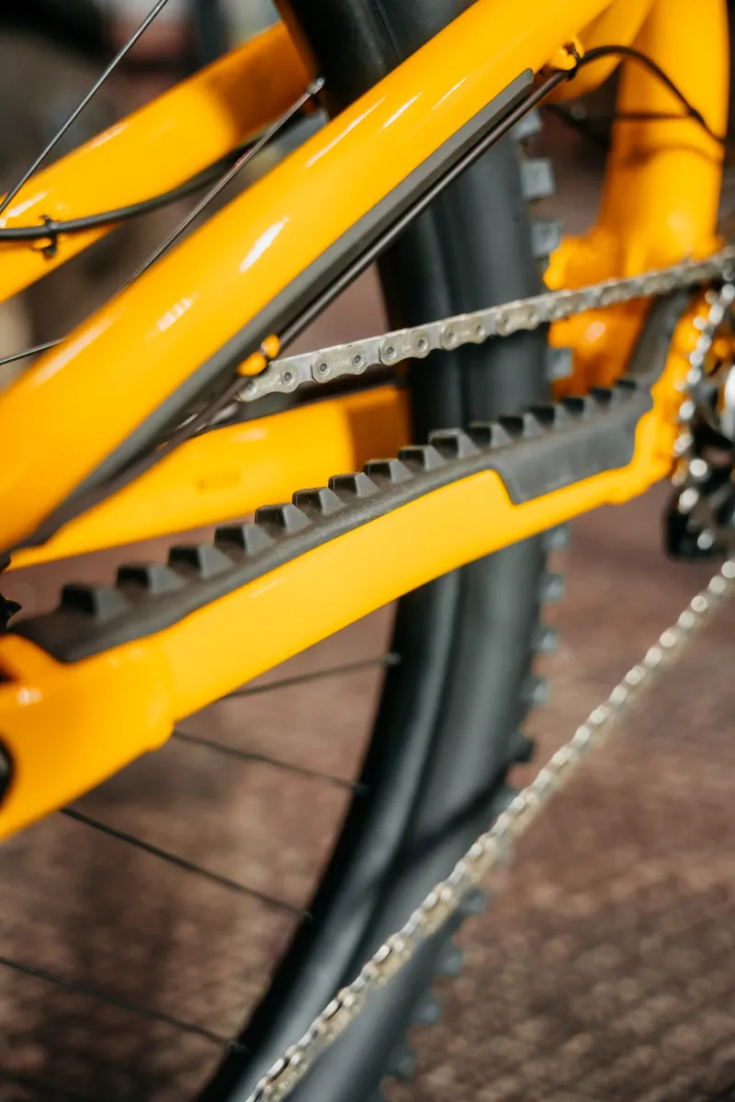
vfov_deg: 52.3
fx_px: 1124
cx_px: 368
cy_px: 551
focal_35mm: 37
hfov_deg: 36.2
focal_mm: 36.7
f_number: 2.8
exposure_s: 1/100
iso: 1000
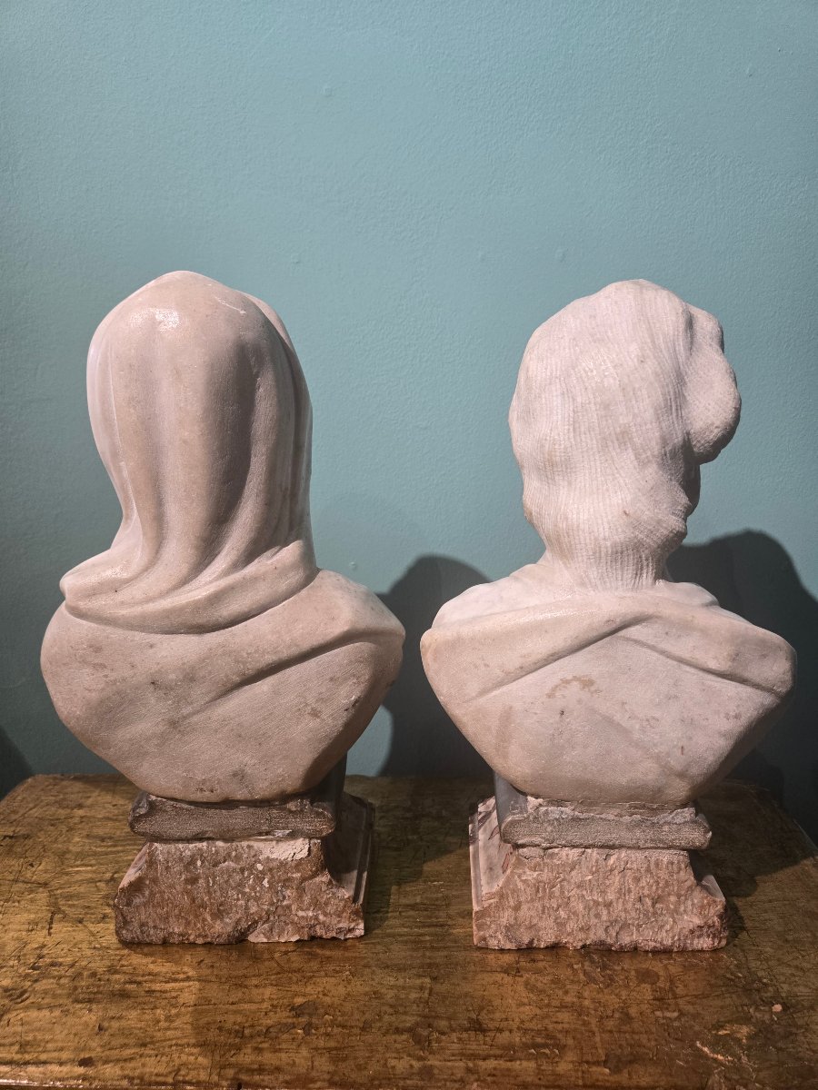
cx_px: 409
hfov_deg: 58.9
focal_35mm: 23
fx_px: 725
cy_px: 545
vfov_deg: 73.9
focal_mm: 5.4
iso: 160
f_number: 1.8
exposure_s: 1/100
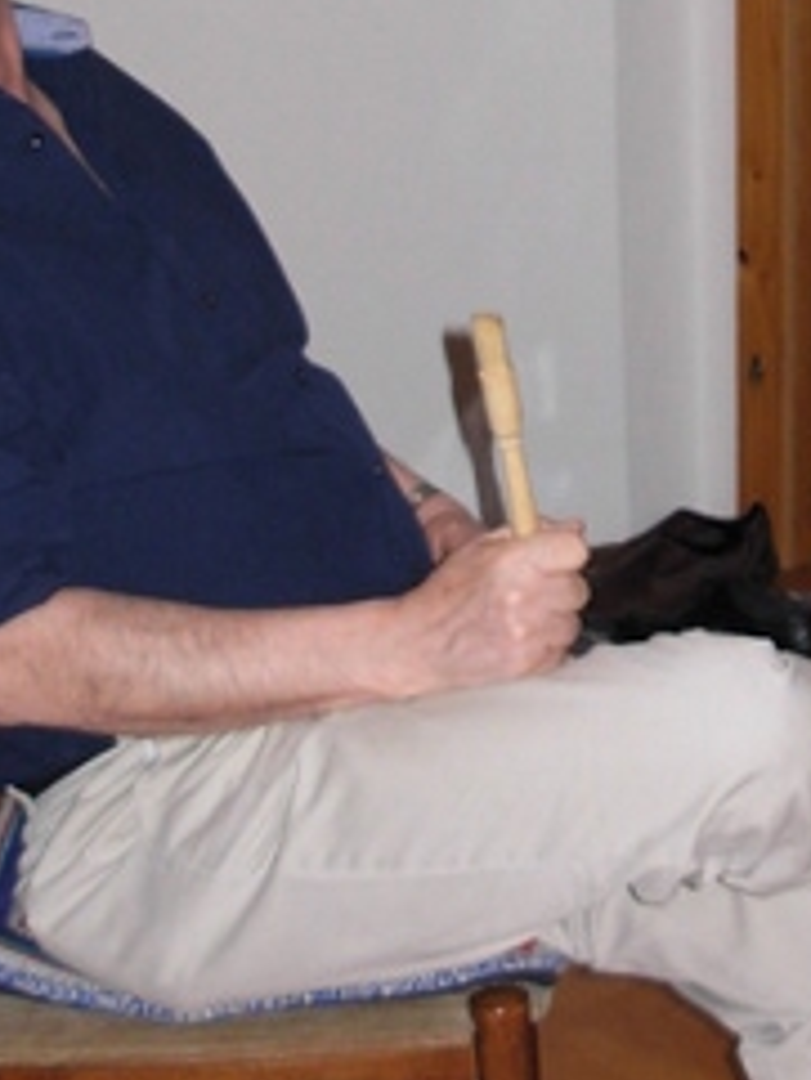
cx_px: 645
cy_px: 184
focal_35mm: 101
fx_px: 3152
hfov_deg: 14.6
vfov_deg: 19.2
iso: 145
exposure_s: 1/58.6
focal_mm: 6.3
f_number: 2.9
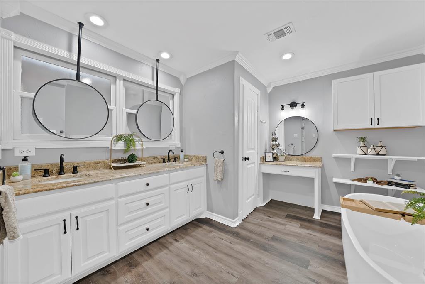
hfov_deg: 112.6
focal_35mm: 12
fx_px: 142
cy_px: 142
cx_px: 212
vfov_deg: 90.1
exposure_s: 1/2
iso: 640
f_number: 9
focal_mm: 12
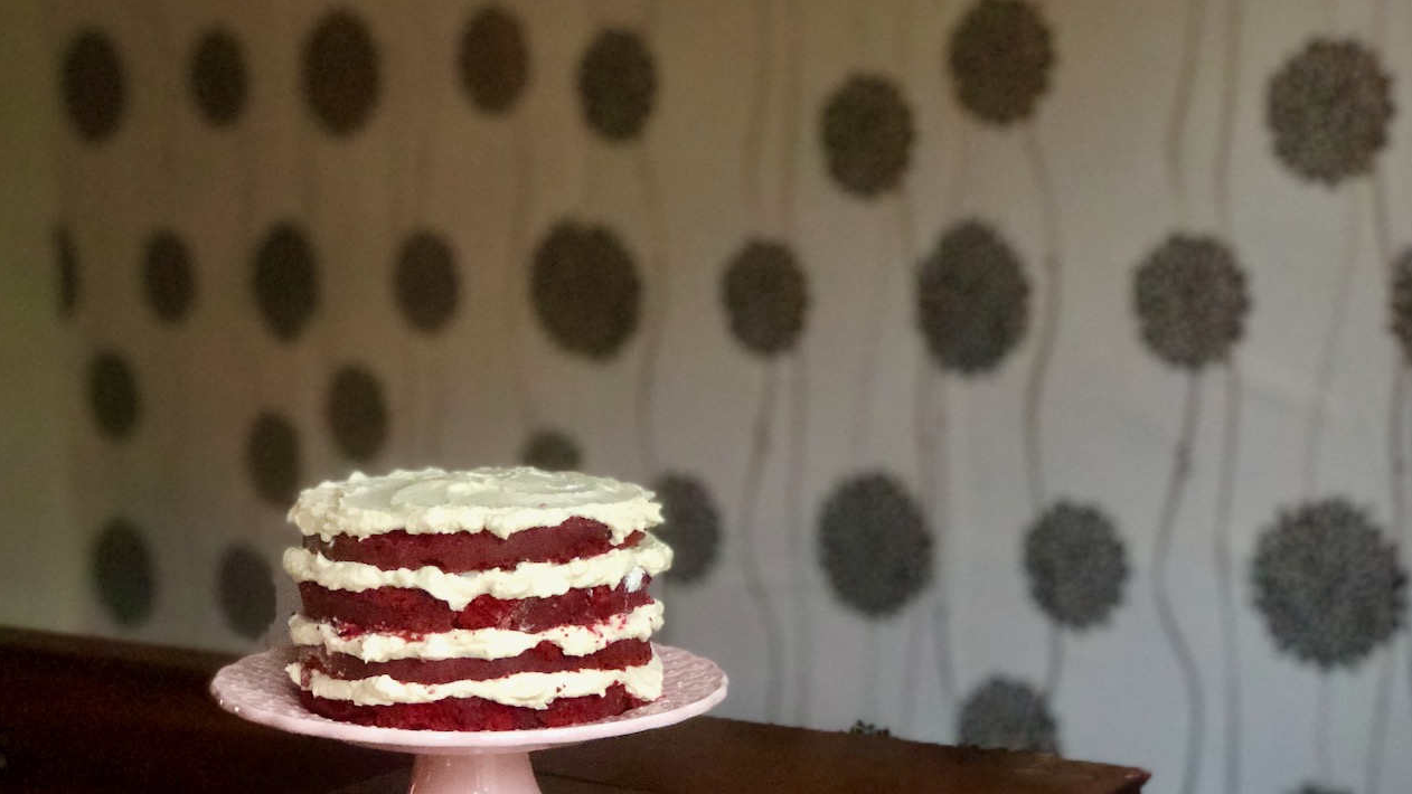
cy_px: 517
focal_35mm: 63
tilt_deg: -8.7
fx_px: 2359
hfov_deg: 33.3
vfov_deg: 19.1
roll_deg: +1.8
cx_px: 713
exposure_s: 1/30
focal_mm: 6.6
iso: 1000
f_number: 2.8
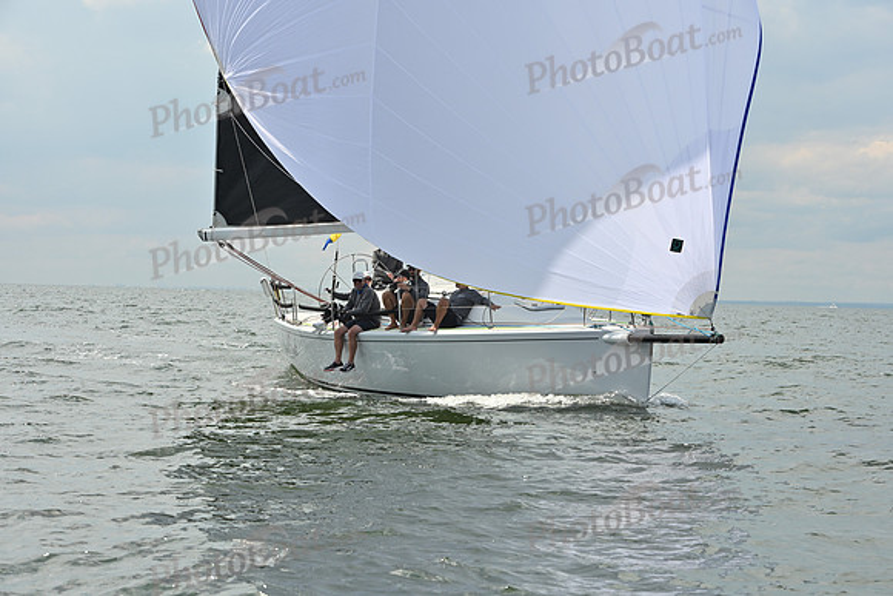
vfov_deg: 15.9
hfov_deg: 23.6
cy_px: 298
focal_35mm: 86
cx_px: 446
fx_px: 2134
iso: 320
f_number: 9
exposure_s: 1/1600
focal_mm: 86
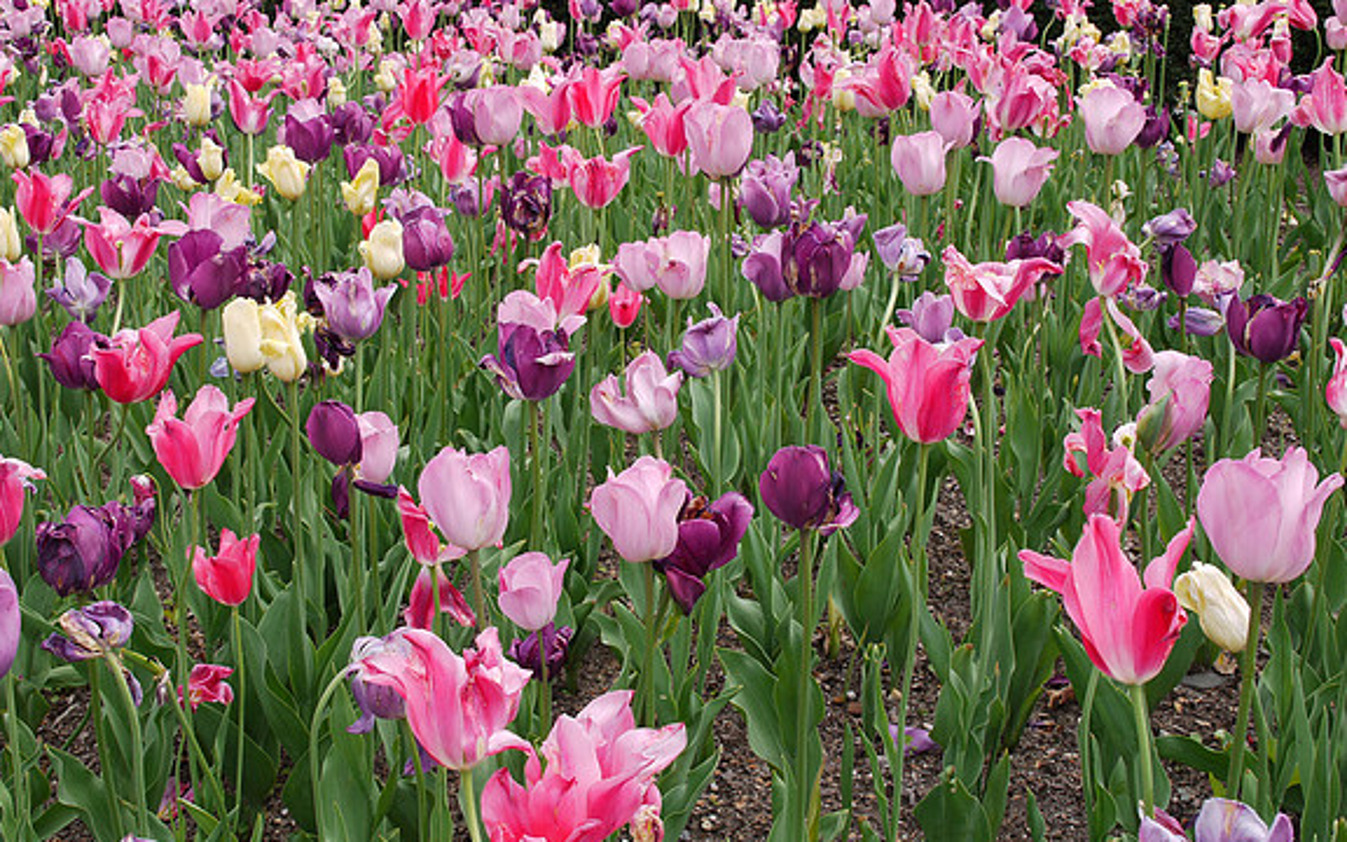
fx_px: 1725
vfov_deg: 27.4
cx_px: 671
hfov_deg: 42.6
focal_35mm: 47
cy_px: 467
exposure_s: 1/80
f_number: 8
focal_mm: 22
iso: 100
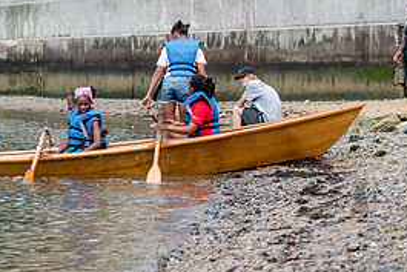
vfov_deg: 7.9
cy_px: 113
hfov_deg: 11.7
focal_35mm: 175
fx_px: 1979
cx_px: 161
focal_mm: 80
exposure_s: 1/1250
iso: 250
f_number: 4
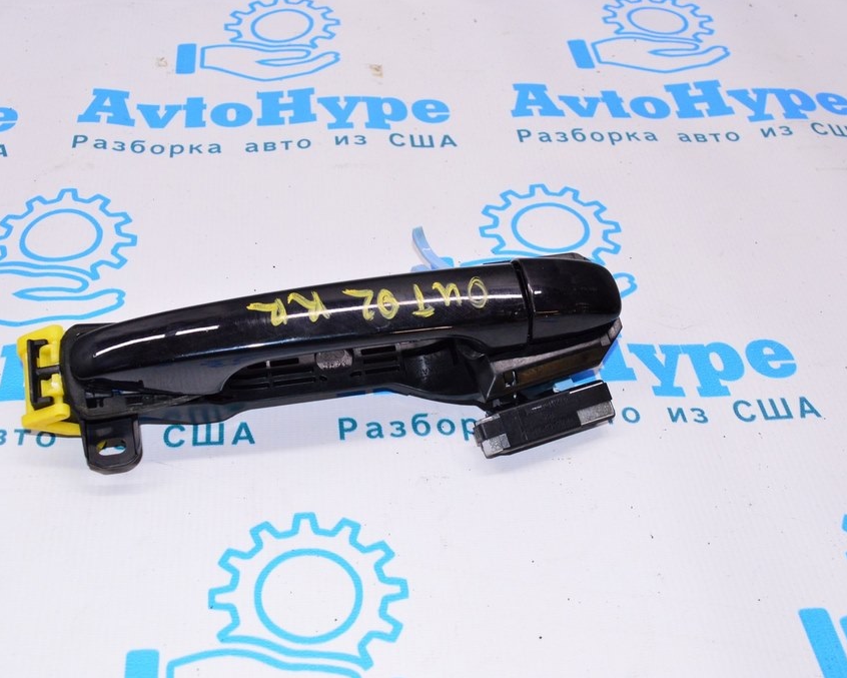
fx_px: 1067
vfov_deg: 35.2
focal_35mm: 43
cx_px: 367
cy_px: 339
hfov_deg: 43.2
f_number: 8
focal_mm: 25
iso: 1600
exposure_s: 1/125
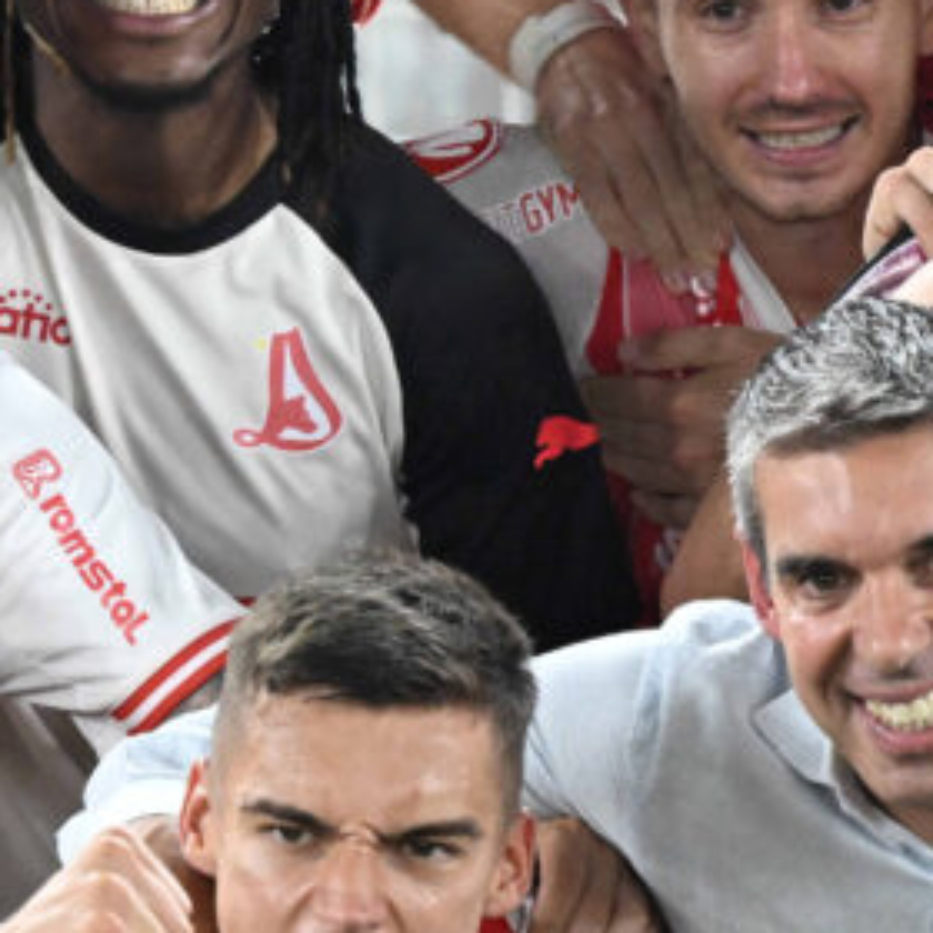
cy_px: 1135
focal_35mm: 468
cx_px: 726
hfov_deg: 3.7
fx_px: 14271
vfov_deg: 3.7
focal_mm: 110
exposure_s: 1/500
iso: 4000
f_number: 5.6
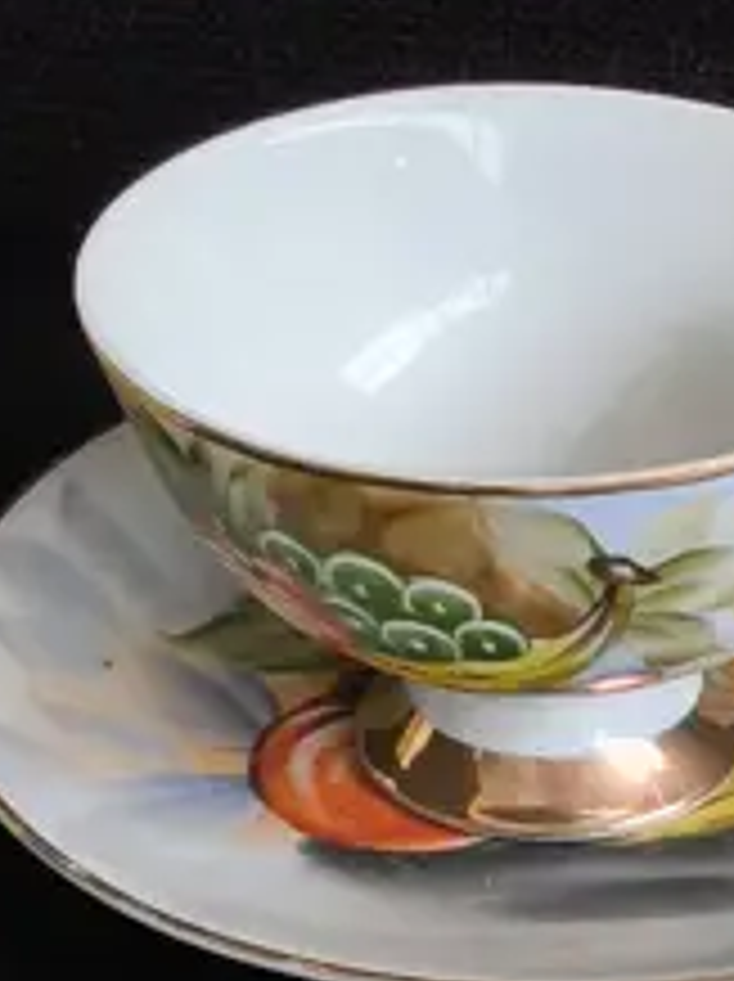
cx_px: 1202
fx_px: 3598
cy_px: 1161
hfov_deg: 11.1
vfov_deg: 15.0
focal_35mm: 127
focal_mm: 2.87
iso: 64
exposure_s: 1/100
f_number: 2
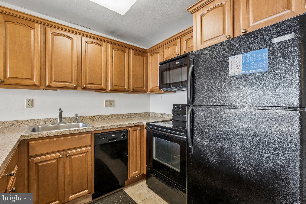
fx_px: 127
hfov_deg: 100.4
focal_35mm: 15
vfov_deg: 77.3
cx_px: 153
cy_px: 102
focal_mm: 10
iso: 250
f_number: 8
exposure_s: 1/4
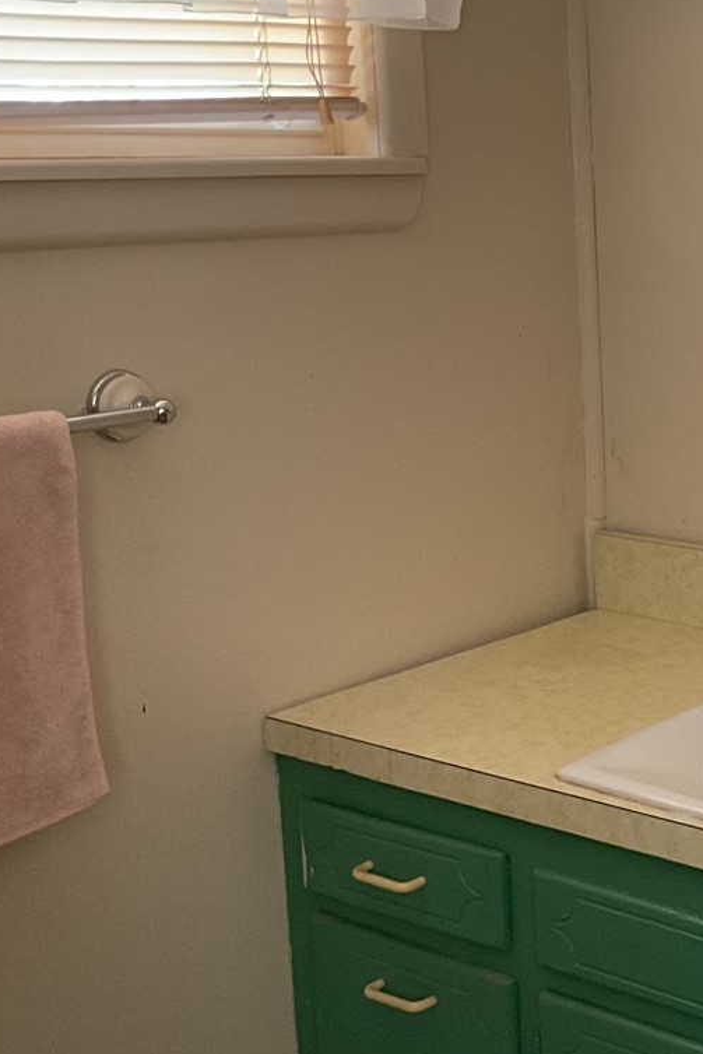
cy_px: 505
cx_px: 830
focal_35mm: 64
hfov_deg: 20.0
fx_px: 1874
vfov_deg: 31.4
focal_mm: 3
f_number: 1.8
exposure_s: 1/40
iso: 250
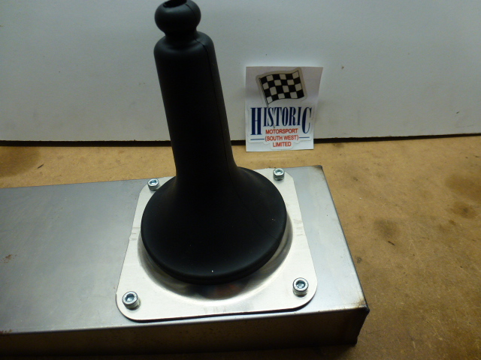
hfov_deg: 71.6
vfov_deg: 56.8
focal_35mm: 24
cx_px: 240
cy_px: 180
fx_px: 333
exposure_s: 1/60
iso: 160
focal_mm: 4.3
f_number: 3.3
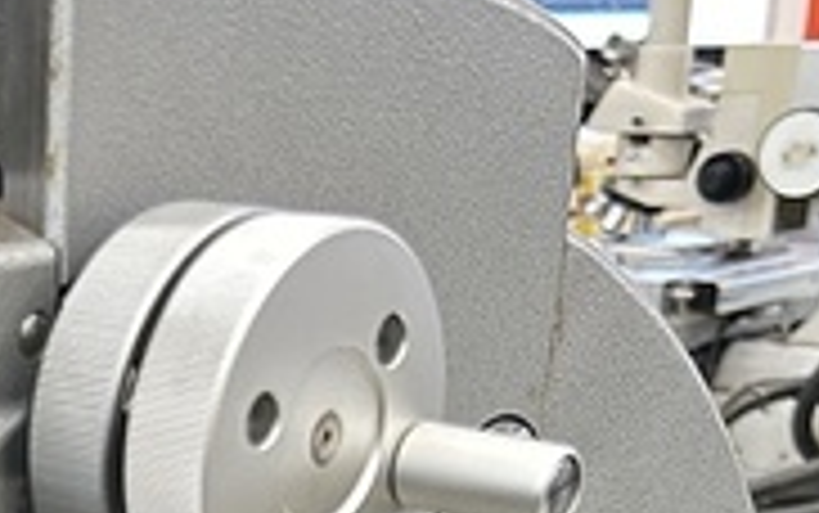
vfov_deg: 12.3
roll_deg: +1.0
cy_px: 954
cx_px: -207
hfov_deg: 19.9
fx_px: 2166
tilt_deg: -22.6
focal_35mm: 97
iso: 200
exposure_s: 1/50
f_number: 1.5
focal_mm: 5.7
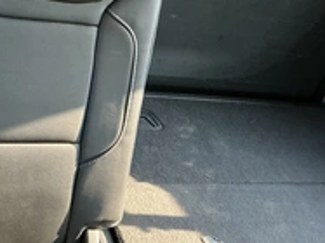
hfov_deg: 31.7
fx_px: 563
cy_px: 123
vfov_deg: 24.4
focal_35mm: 60
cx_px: 90
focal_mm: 3
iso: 250
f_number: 1.8
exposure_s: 1/60
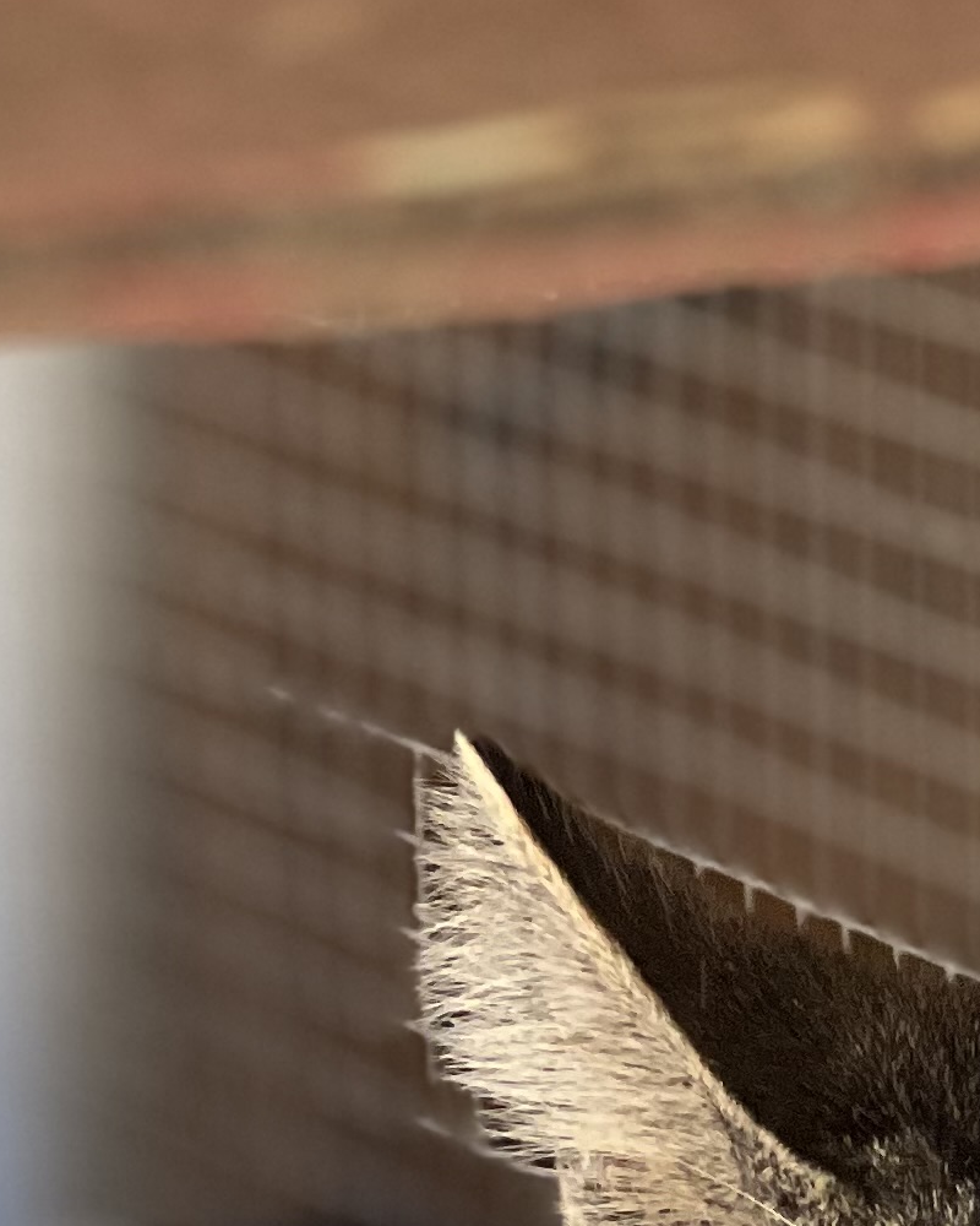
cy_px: 2268
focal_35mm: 303
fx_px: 10985
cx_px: 567
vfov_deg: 6.2
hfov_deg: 5.1
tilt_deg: -17.2
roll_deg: -0.6
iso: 200
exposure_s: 1/121
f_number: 2.8
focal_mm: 9
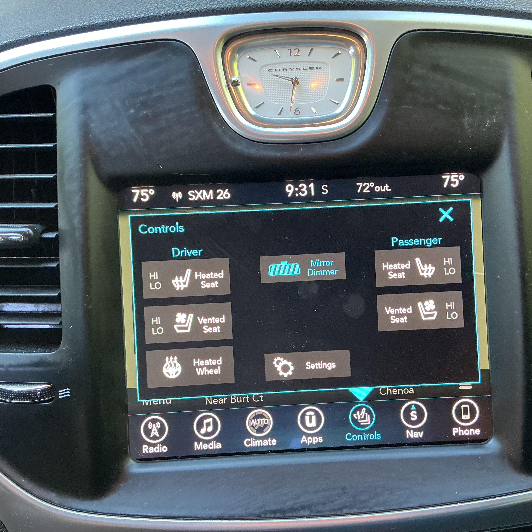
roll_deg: +2.0
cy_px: 268
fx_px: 609
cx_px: 306
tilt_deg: -29.8
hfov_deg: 47.1
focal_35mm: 35
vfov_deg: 47.2
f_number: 1.8
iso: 200
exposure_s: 1/60
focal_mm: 3
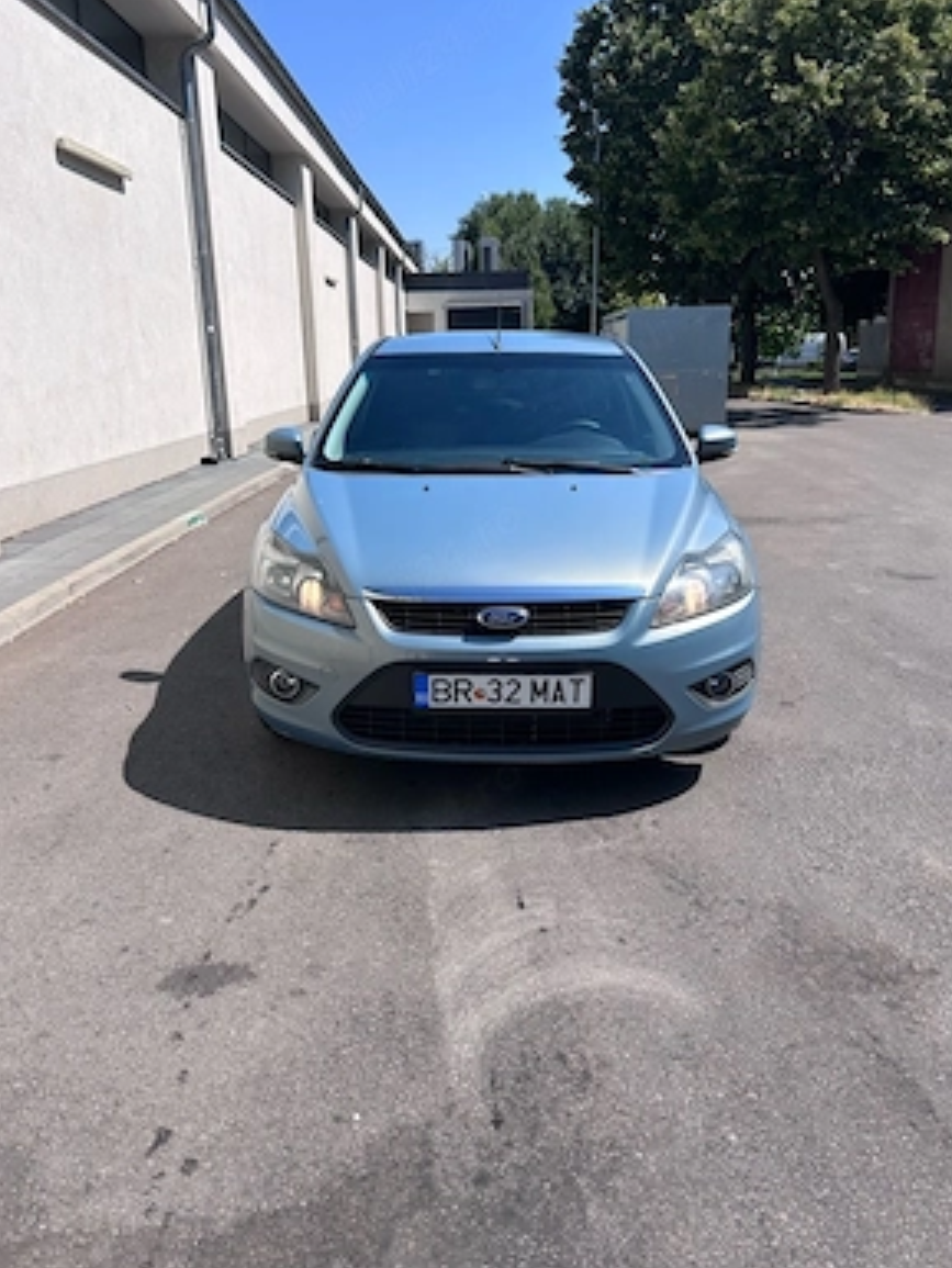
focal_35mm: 27
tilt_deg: -15.2
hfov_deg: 51.4
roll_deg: +1.6
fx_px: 990
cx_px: 481
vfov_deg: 65.3
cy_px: 622
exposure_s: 1/3968
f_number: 1.5
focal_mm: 5.7
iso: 50
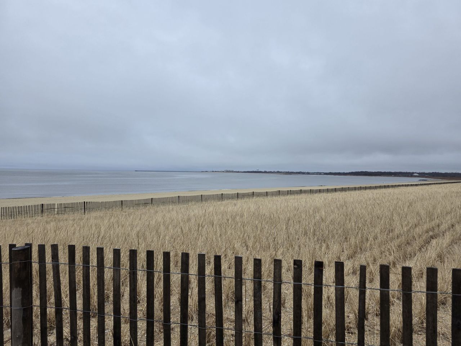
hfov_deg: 73.9
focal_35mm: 23
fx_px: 306
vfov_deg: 58.9
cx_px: 230
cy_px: 173
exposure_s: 1/2812
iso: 80
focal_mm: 6.3
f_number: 1.7
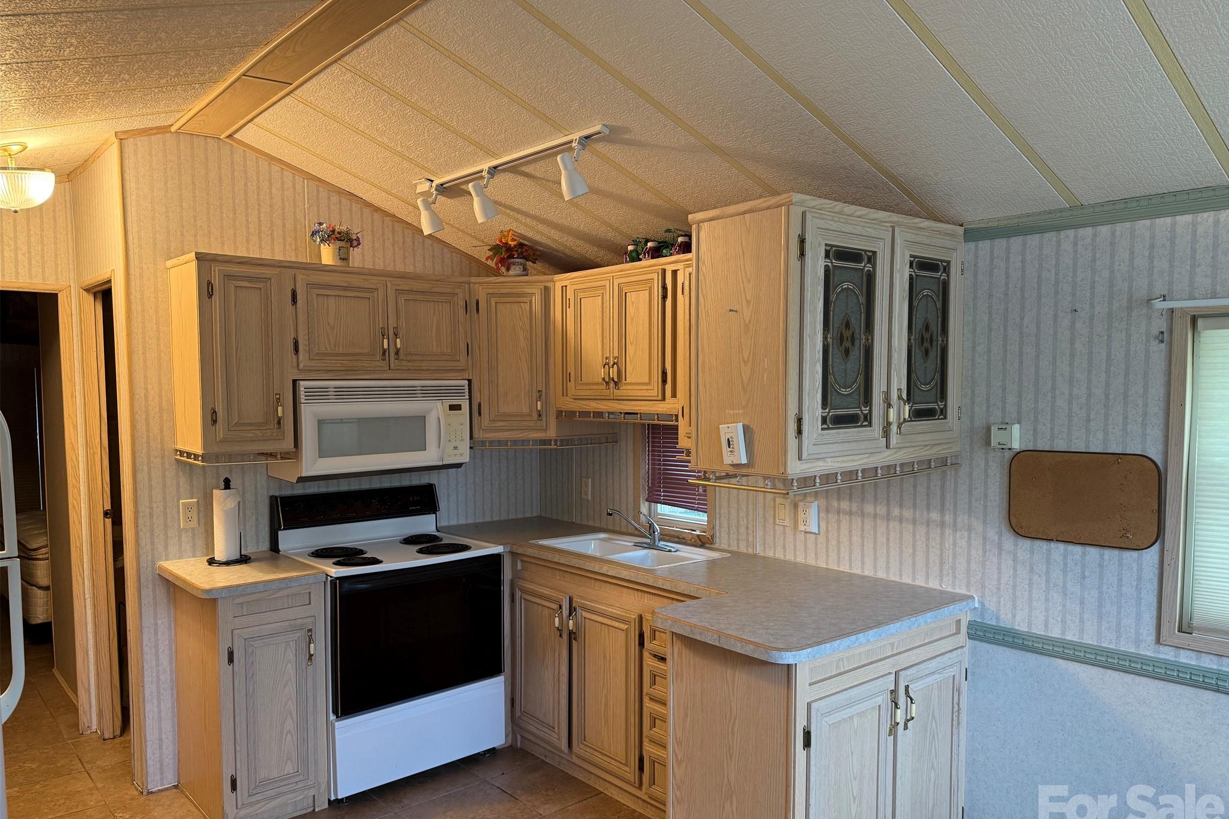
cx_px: 615
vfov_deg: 51.2
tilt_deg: -2.1
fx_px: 853
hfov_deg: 71.5
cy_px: 442
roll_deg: -0.4
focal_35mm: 25
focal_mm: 6.76
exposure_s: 1/60
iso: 200
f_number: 1.78
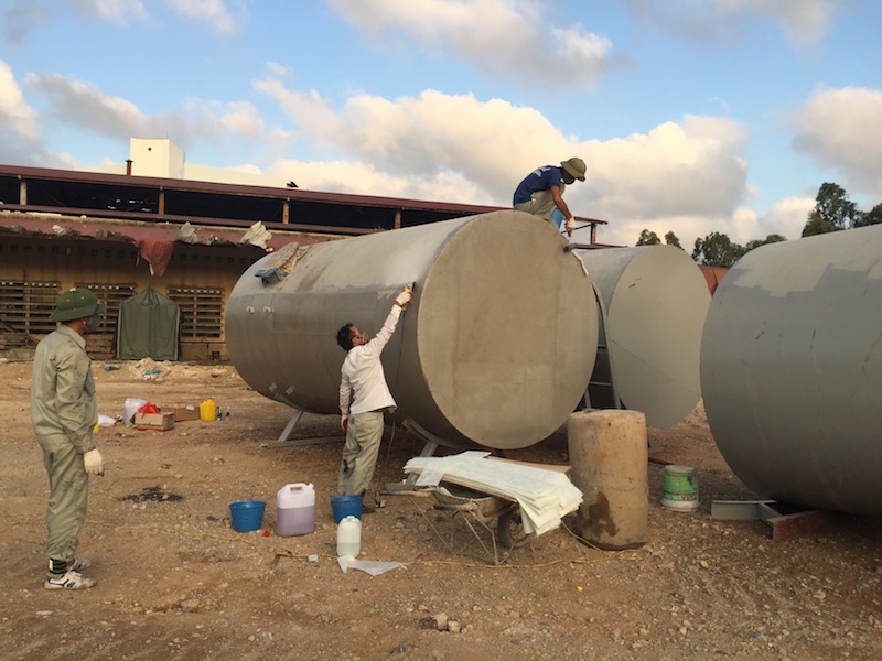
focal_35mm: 29
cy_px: 330
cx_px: 441
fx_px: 739
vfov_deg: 48.2
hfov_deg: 61.7
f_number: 2.2
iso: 32
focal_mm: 4.15
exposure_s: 1/549
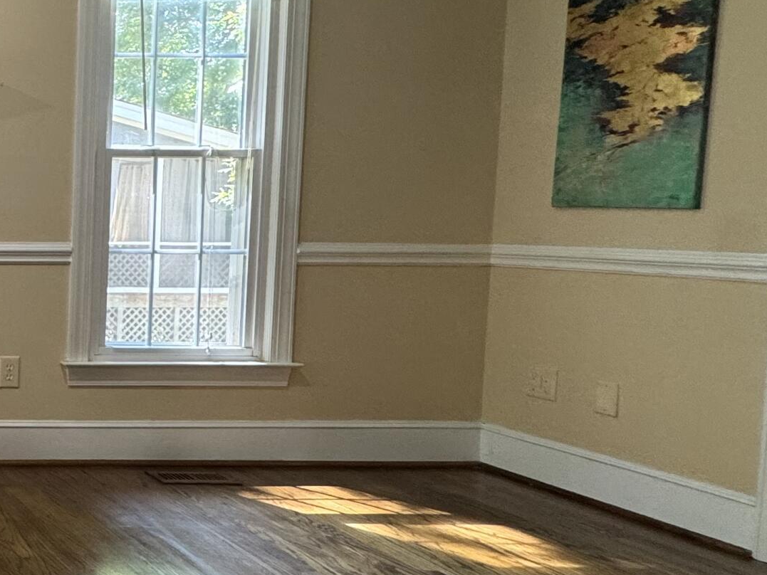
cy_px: 269
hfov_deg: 32.0
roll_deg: +0.1
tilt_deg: -4.1
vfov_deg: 36.8
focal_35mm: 39
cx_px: -296
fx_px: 864
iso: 160
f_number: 2.2
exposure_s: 1/60
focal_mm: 2.22
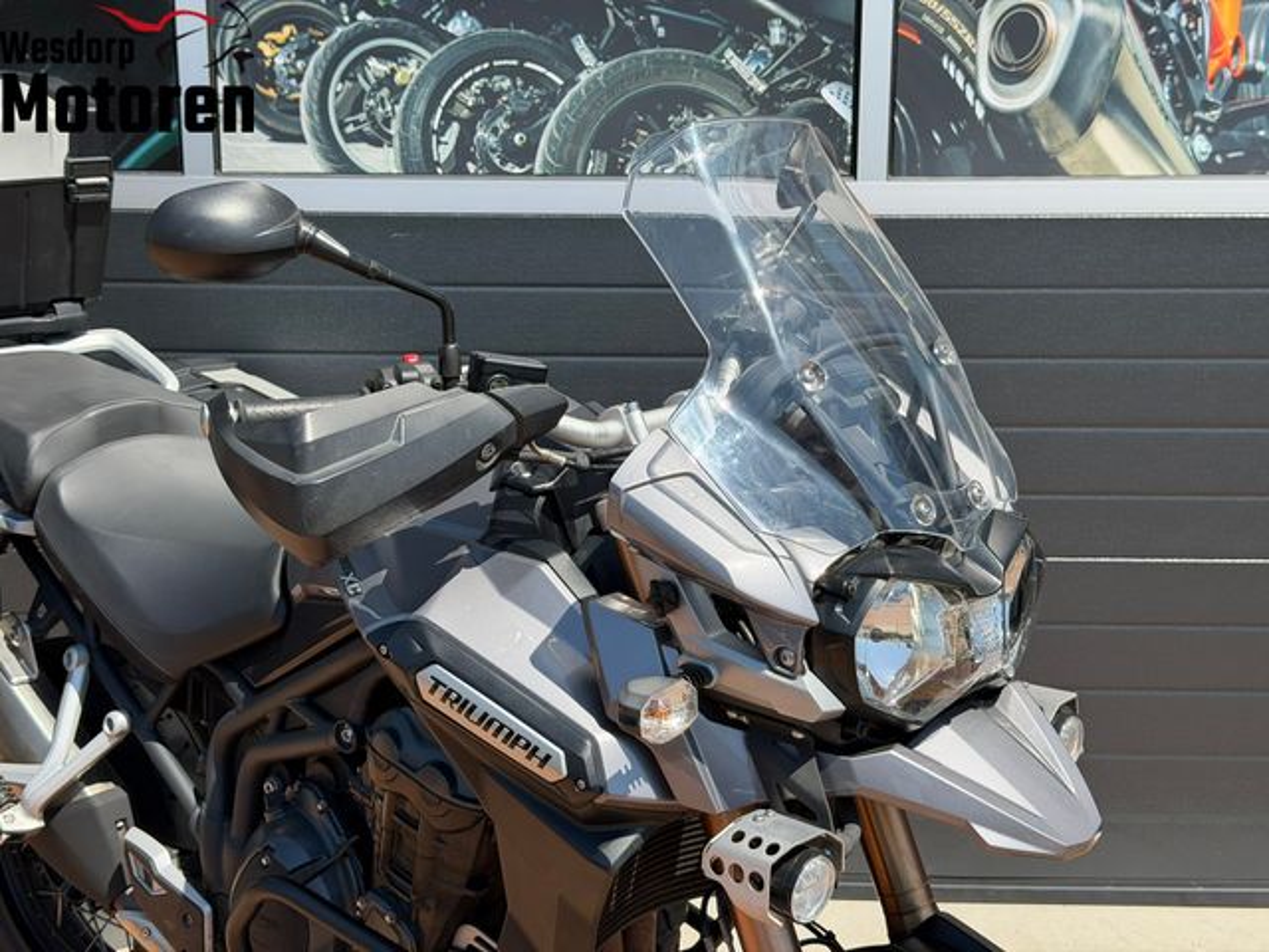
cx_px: 634
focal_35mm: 48
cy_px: 476
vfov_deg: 30.3
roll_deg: -0.3
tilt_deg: -10.9
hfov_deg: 39.7
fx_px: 1760
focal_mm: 6.76
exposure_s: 1/2667
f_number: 1.78
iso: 64
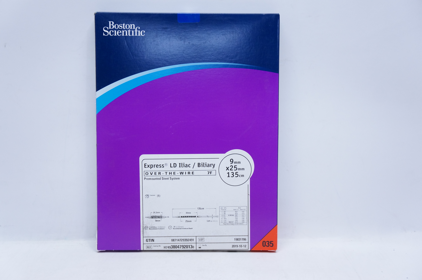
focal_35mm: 44
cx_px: 211
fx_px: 509
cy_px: 140
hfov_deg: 45.0
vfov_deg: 30.8
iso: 800
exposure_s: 1/125
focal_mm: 29
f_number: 4
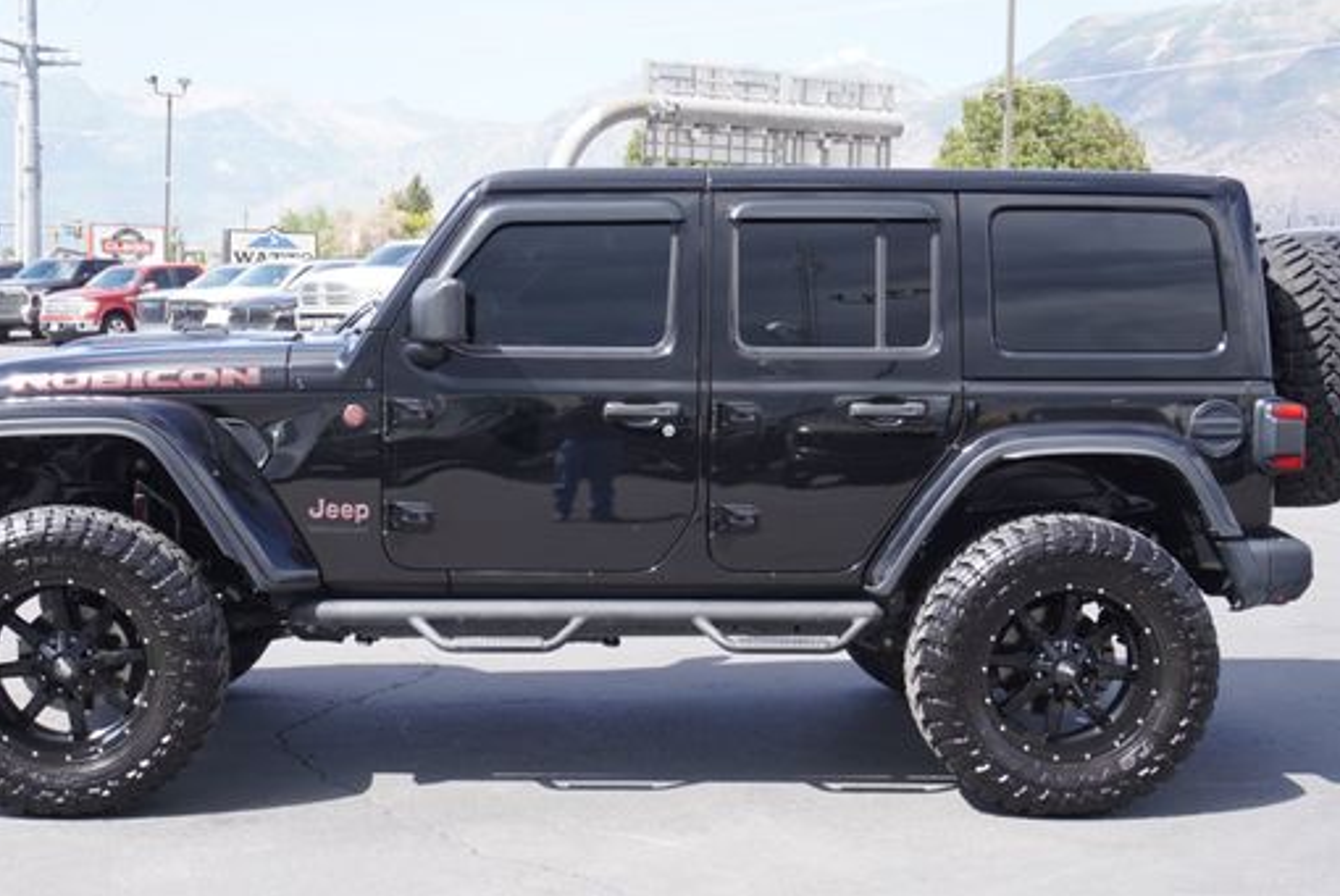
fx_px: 2035
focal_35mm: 55
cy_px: 536
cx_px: 628
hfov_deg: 36.4
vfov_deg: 24.8
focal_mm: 29
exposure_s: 1/125
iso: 100
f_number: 6.3
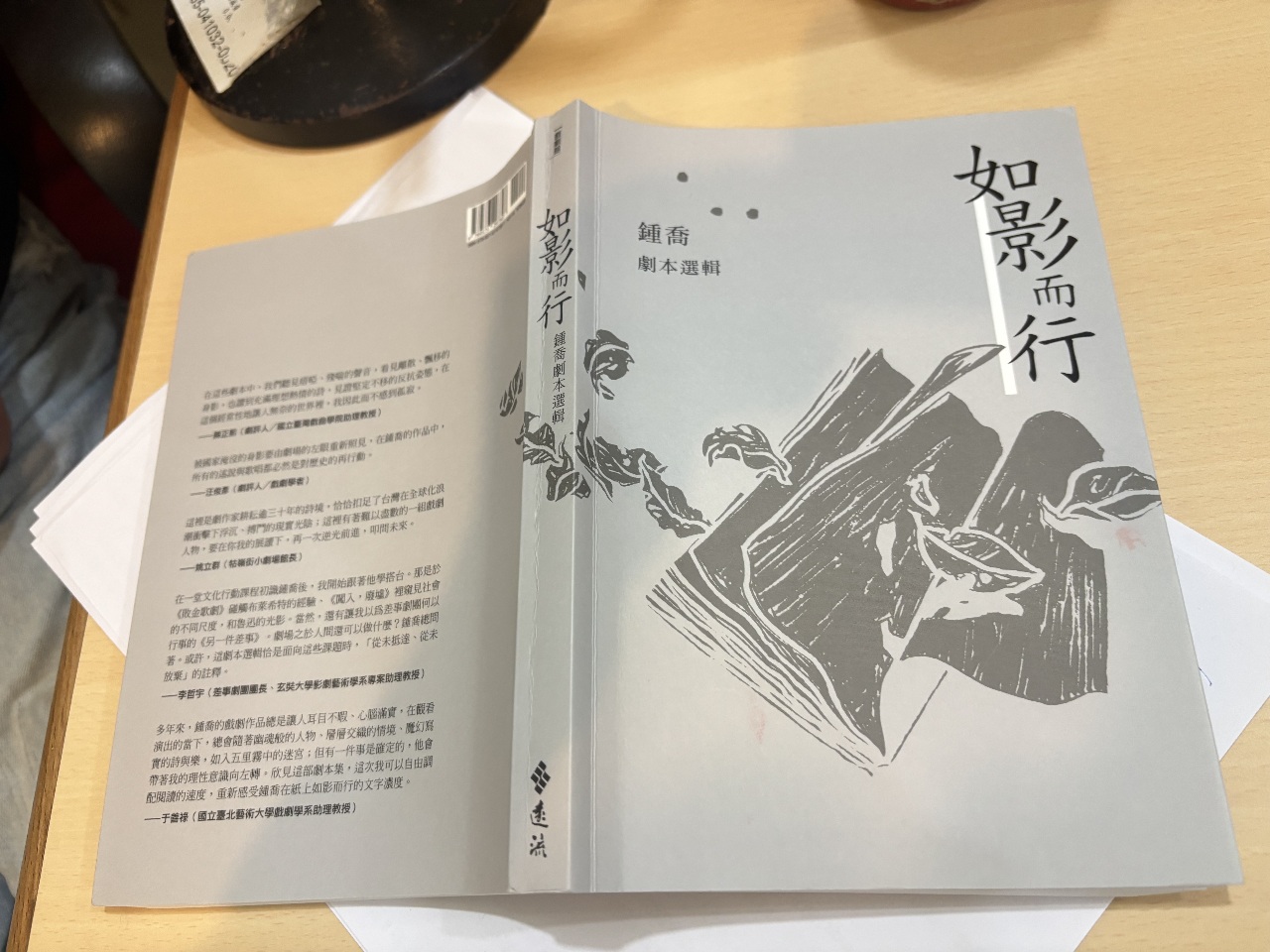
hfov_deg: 67.3
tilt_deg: -66.1
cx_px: 635
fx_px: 954
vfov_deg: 53.1
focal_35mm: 26
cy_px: 476
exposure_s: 1/60
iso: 200
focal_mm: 5.96
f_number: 1.6
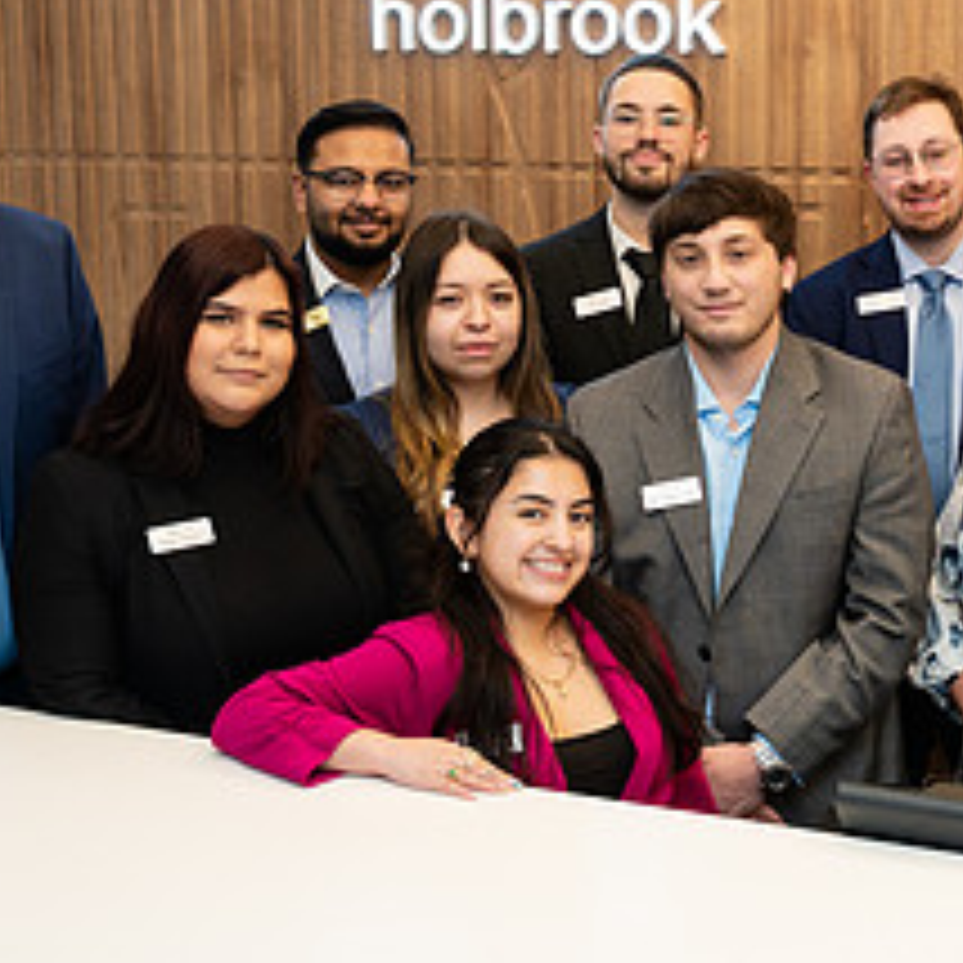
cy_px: 298
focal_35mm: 68
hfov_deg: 25.2
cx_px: 662
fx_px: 2140
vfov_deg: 25.2
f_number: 5
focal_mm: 29
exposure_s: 1/200
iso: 640
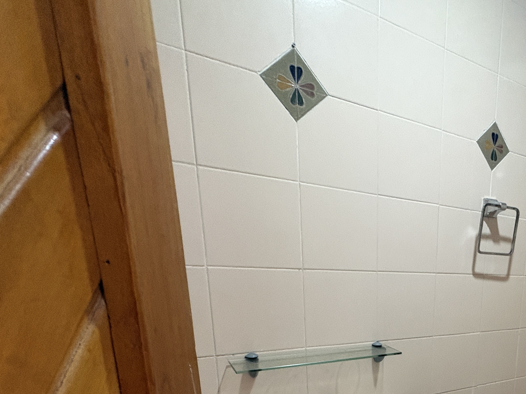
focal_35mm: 26
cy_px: 358
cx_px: 463
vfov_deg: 47.4
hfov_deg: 58.5
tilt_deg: -13.4
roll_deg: -2.4
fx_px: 395
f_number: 2.2
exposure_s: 1/60
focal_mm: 2.22
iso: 500
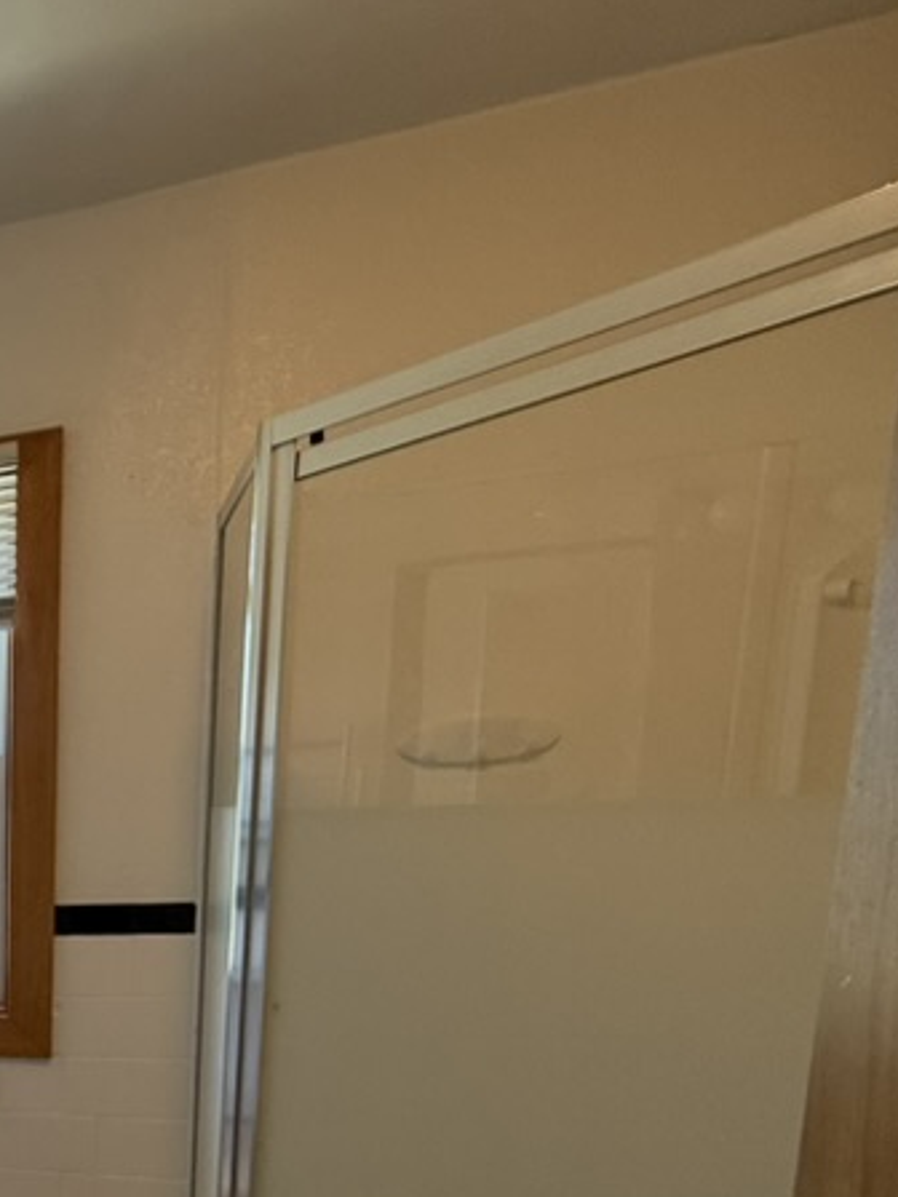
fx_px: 1107
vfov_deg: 51.9
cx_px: -369
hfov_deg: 30.4
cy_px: 1013
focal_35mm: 32
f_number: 2.2
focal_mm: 2.22
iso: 160
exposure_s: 1/120
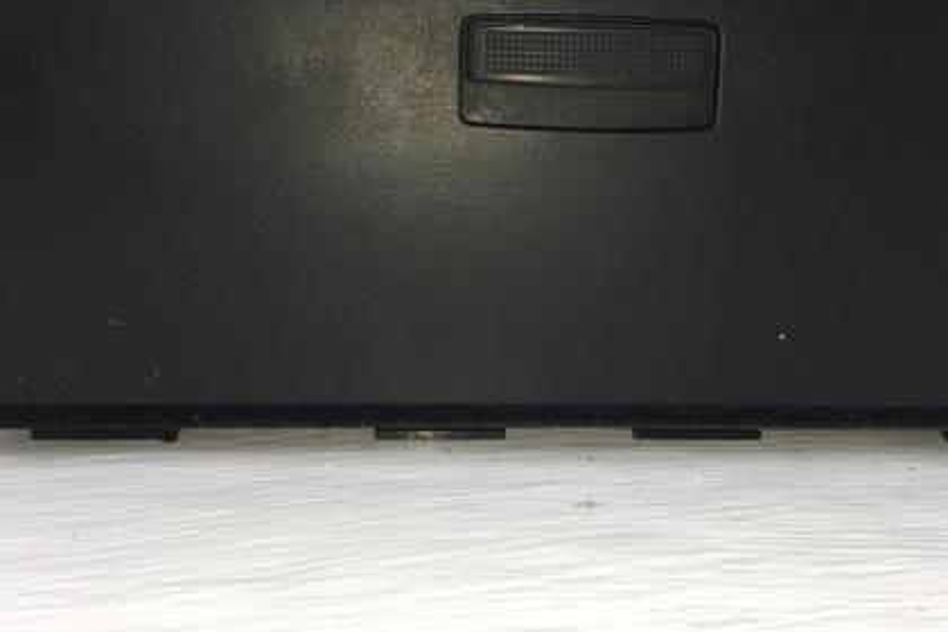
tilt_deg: -12.3
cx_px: 560
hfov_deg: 42.6
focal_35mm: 46
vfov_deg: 29.1
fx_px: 1211
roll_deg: -2.3
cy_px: 214
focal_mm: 4.15
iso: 25
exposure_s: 1/231
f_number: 2.2
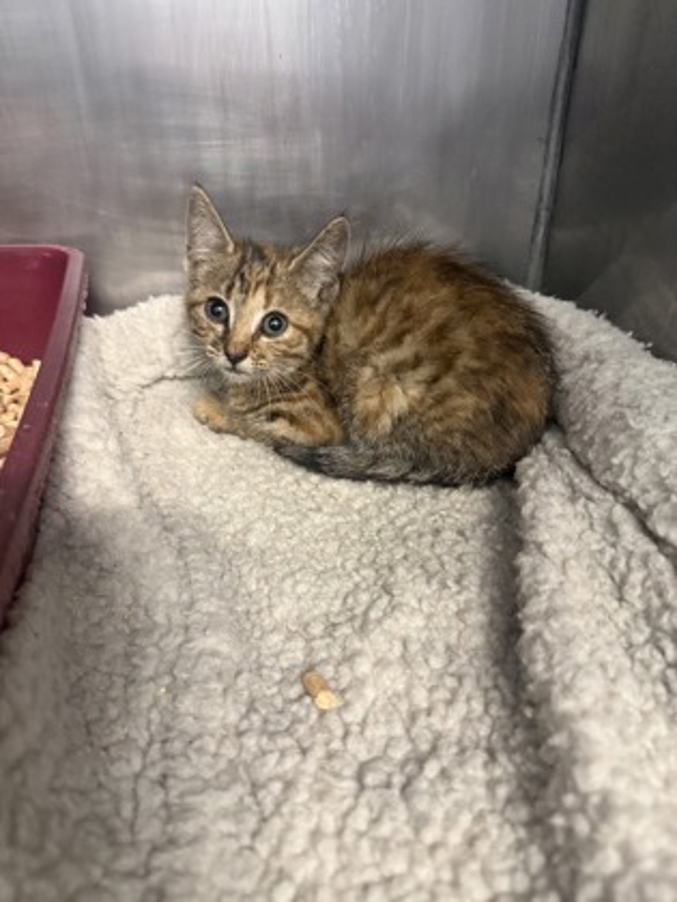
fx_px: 626
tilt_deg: -32.1
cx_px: 338
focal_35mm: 24
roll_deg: -0.2
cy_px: 451
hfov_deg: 56.8
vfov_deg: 71.6
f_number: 1.78
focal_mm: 6.76
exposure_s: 1/40
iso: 640
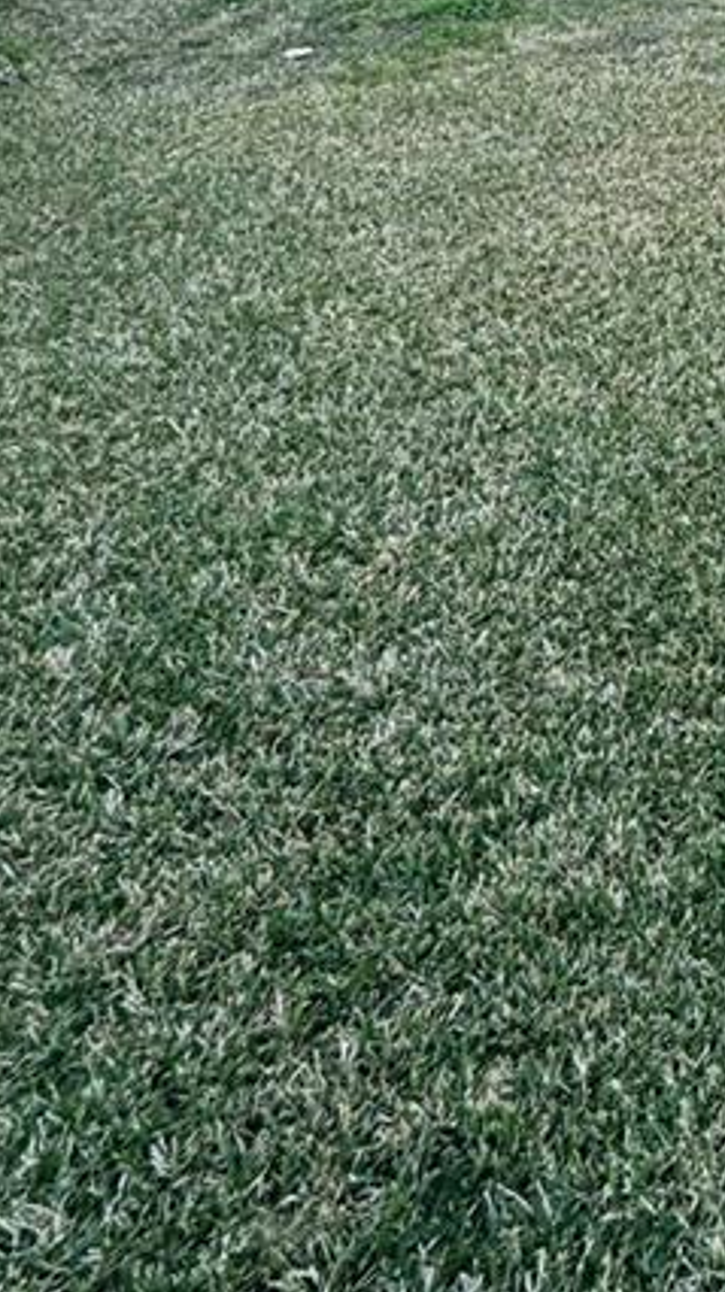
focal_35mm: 43
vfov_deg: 37.1
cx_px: 1107
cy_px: -230
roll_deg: +1.1
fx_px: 1472
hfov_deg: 22.4
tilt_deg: -3.9
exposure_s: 1/347
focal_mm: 2.22
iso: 40
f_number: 2.2
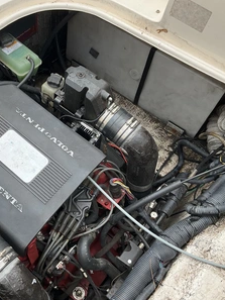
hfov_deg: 36.1
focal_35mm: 39
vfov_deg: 47.8
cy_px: 151
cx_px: 61
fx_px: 338
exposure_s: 1/540
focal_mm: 3
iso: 25
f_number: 1.8
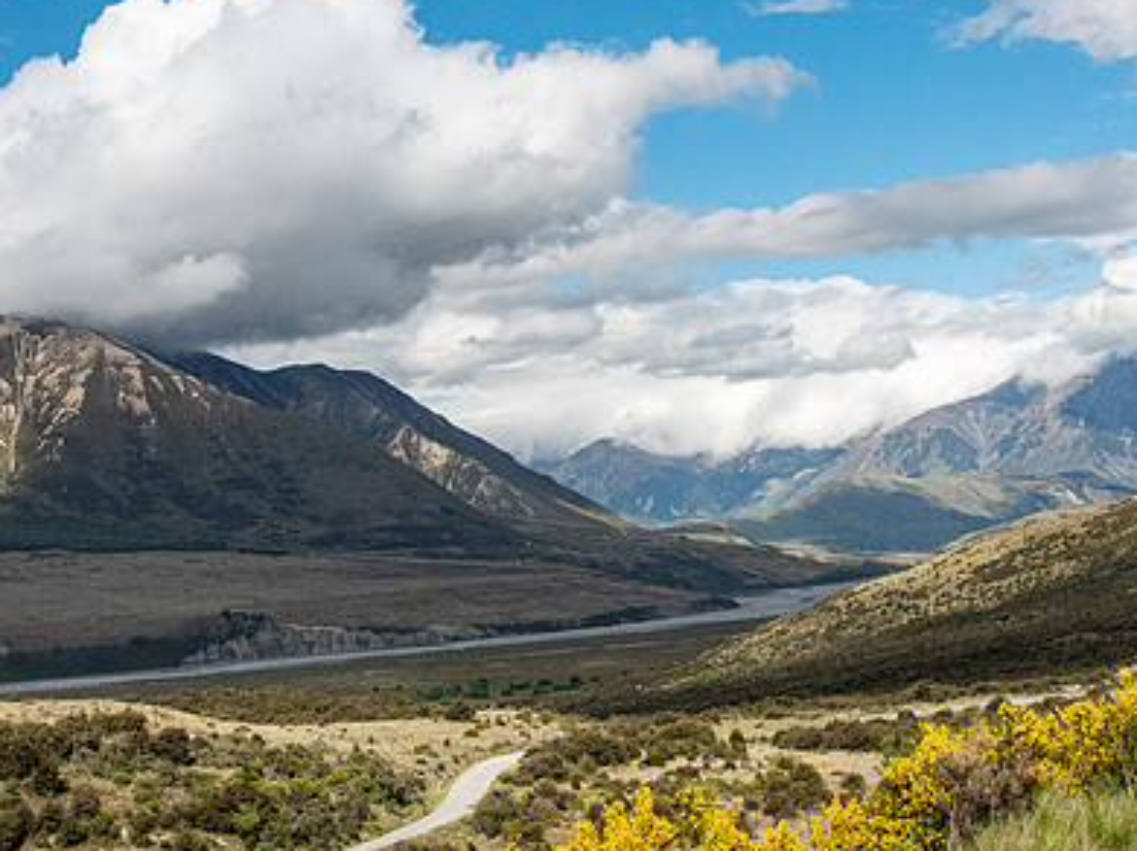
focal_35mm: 67
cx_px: 501
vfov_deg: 21.9
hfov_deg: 29.0
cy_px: 426
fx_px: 2199
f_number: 10
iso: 2000
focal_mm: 42
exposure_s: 1/2500
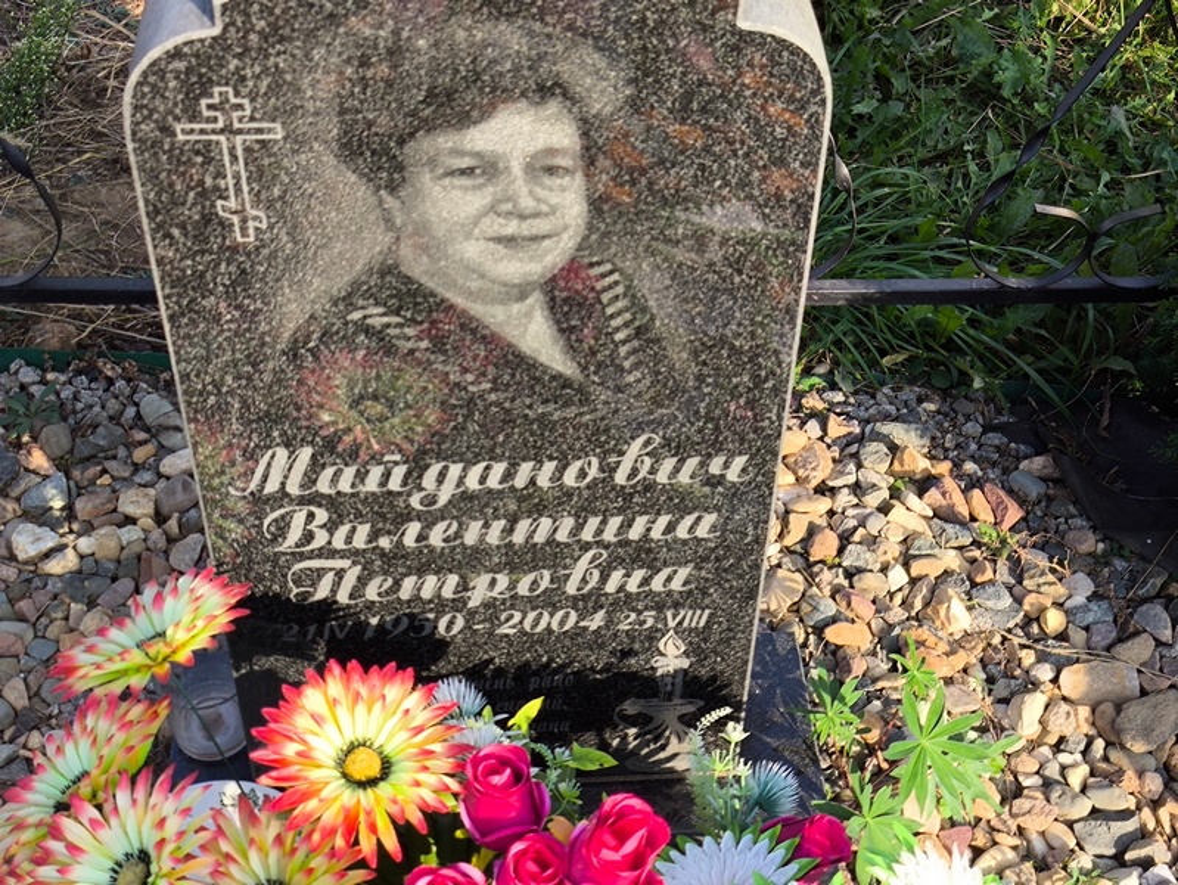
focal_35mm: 50
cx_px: 589
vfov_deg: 29.1
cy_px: 442
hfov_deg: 38.2
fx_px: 1702
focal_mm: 4.71
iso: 50
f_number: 1.7
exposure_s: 1/649
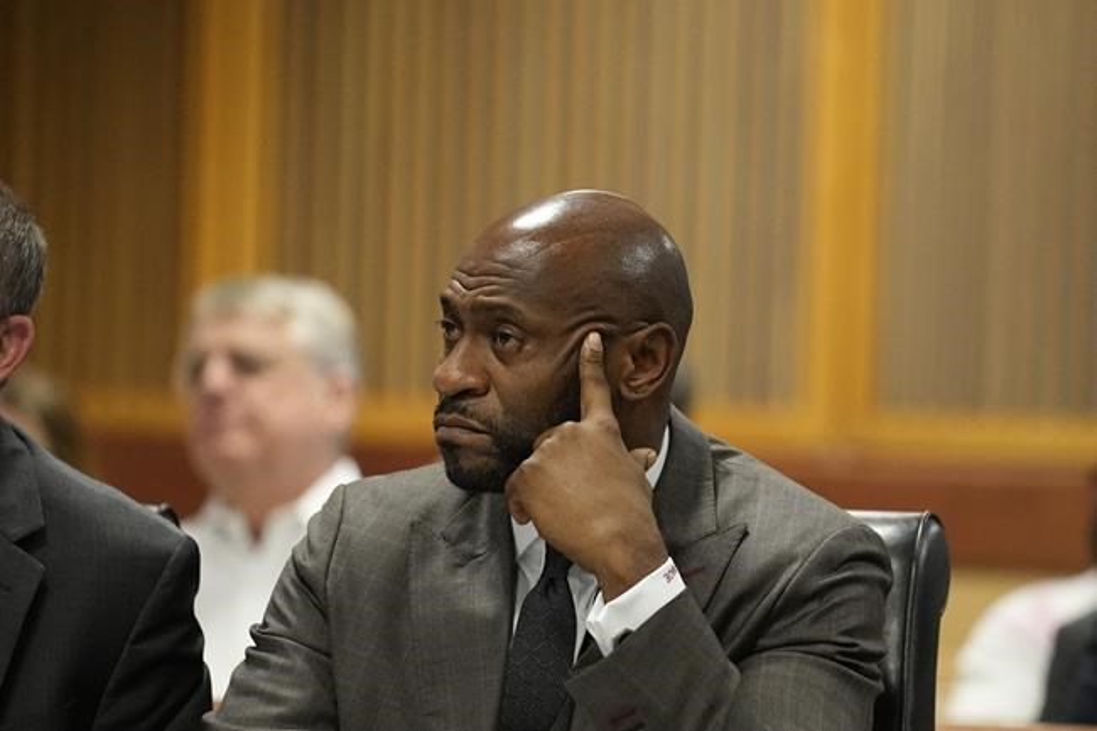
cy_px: 366
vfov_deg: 4.6
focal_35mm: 300
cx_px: 548
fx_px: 9139
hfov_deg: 6.9
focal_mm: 200
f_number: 2.8
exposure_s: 1/500
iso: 6400
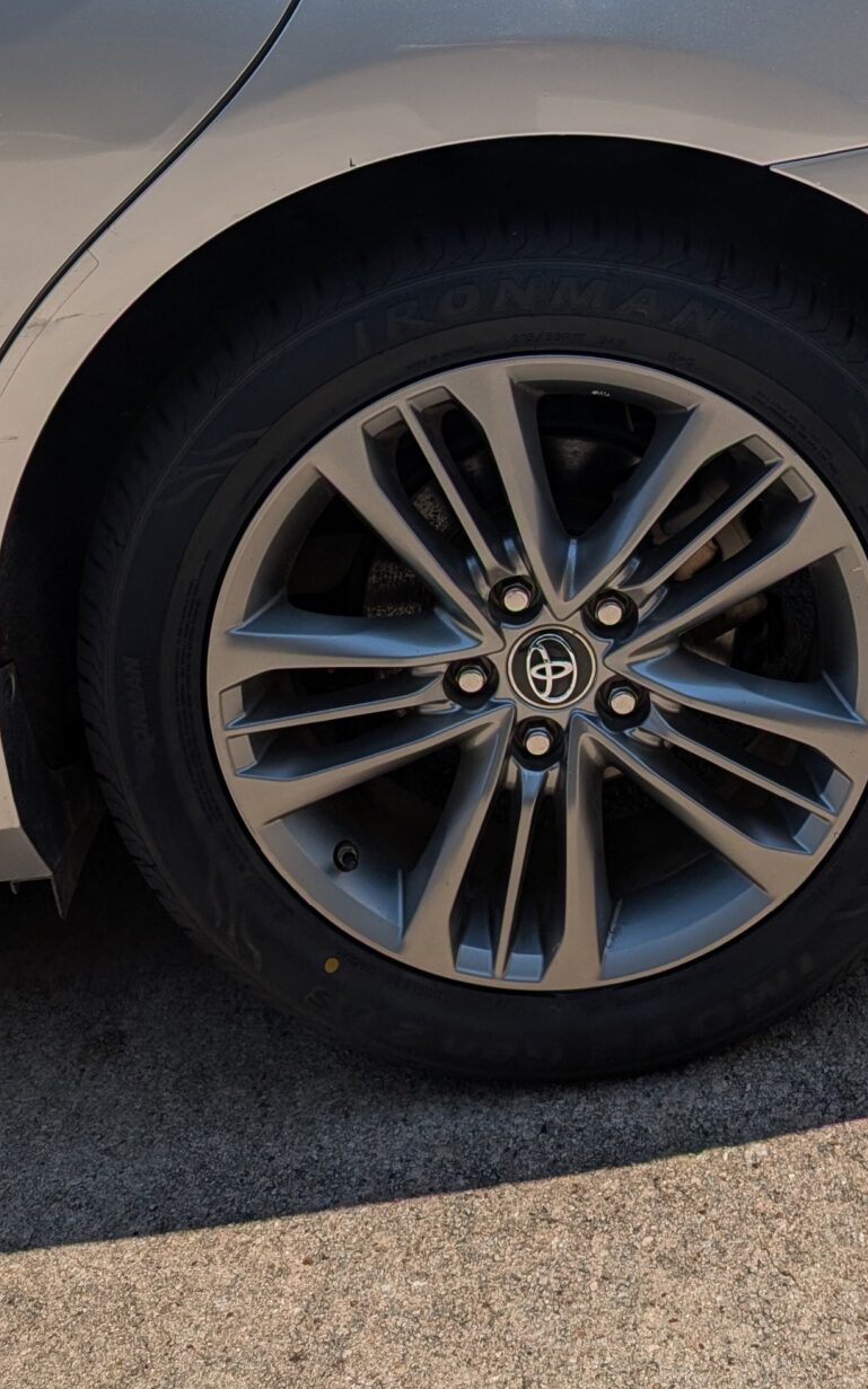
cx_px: 646
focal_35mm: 53
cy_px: 276
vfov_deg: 36.9
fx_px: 2007
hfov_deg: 24.2
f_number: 1.68
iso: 18
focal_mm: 6.9
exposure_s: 1/5882
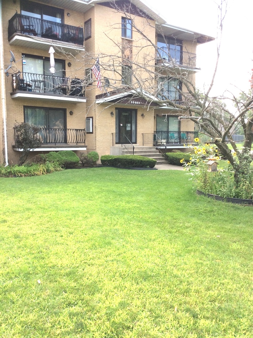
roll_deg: +1.2
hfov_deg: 44.1
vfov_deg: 56.9
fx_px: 313
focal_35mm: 32
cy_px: 169
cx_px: 126
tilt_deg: -6.4
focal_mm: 3.3
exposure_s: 1/267
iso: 32
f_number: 2.4
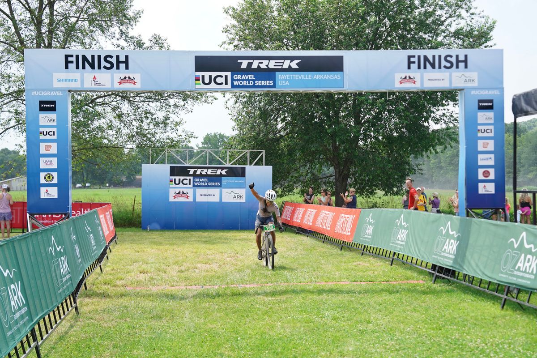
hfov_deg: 31.9
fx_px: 940
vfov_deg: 21.6
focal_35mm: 63
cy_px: 179
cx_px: 268
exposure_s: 1/1000
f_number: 4.5
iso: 320
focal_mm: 63
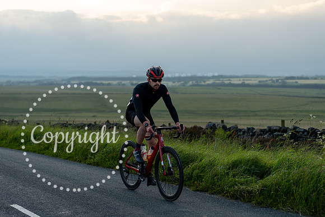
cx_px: 162
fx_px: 632
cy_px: 108
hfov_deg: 28.8
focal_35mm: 70
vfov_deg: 19.5
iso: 400
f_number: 3.2
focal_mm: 70
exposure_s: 1/1250
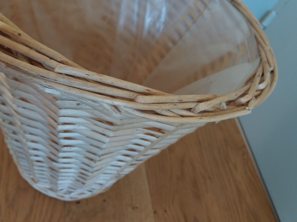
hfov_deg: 63.4
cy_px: 111
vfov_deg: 49.7
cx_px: 148
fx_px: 240
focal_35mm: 28
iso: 64
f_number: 1.9
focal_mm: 3.7
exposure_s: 1/33
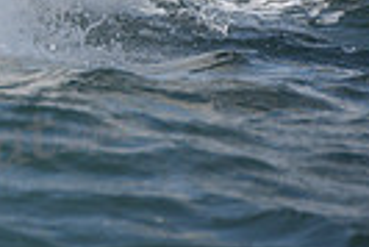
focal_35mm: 870
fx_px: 8927
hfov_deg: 2.4
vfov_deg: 1.6
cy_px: -221
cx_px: -405
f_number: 5.6
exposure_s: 1/1000
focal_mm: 200
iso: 250
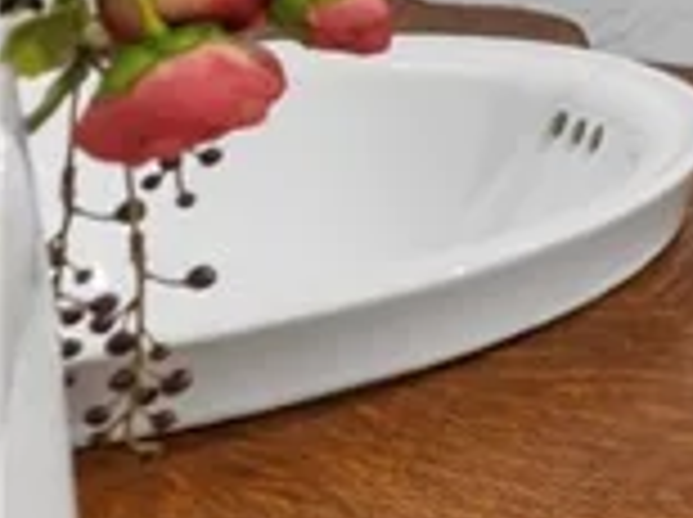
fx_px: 2179
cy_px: -597
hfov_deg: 10.1
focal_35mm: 109
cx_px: 2300
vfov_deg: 11.8
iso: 400
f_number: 8
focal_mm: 17
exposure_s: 1/80
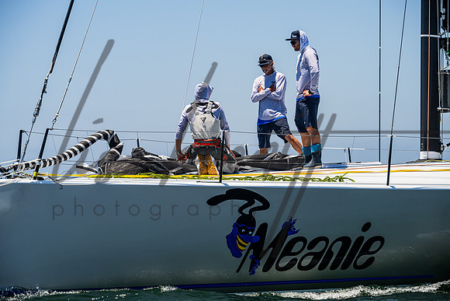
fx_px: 1625
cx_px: 225
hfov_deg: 15.8
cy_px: 150
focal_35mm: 130
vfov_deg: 10.6
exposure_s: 1/1600
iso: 400
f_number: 8
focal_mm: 130
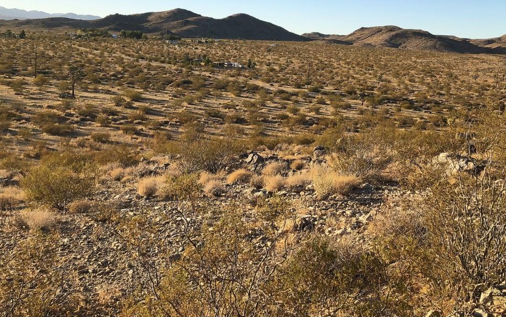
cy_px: 146
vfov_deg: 28.6
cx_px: 250
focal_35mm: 45
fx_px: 621
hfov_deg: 44.4
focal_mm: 3.99
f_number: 1.8
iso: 20
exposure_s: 1/1091
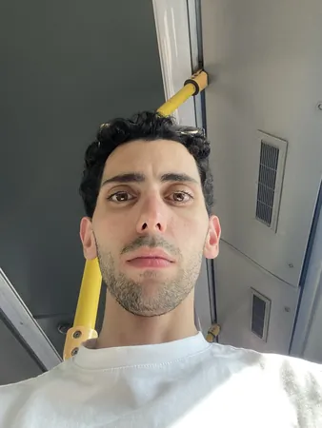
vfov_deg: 59.9
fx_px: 372
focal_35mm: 30
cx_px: 161
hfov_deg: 46.8
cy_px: 214
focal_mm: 2.71
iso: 160
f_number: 2.2
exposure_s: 1/60
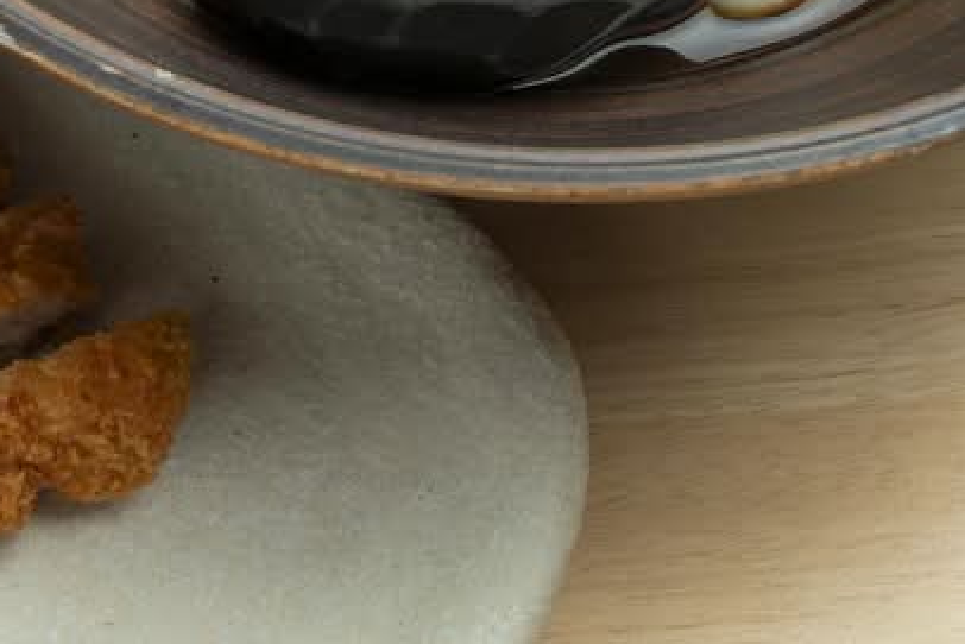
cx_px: 184
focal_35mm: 134
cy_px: -126
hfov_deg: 15.2
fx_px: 3593
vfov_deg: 10.1
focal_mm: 36.3
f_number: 9
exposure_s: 1/100
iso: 200
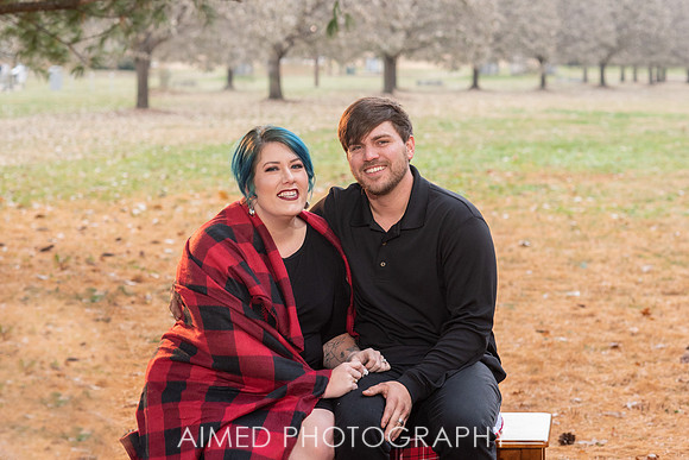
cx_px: 294
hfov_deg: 20.9
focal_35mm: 98
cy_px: 198
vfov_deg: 14.0
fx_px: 1869
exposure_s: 1/200
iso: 640
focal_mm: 85
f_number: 5
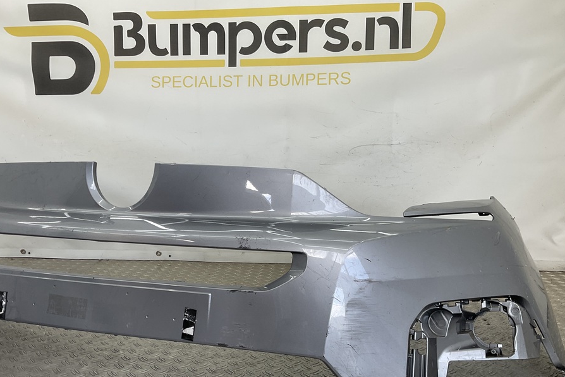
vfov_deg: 38.7
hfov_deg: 55.7
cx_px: 255
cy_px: 233
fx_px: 534
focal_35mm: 34
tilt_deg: -10.4
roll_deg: -2.2
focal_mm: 3
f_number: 1.8
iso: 16
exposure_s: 1/149
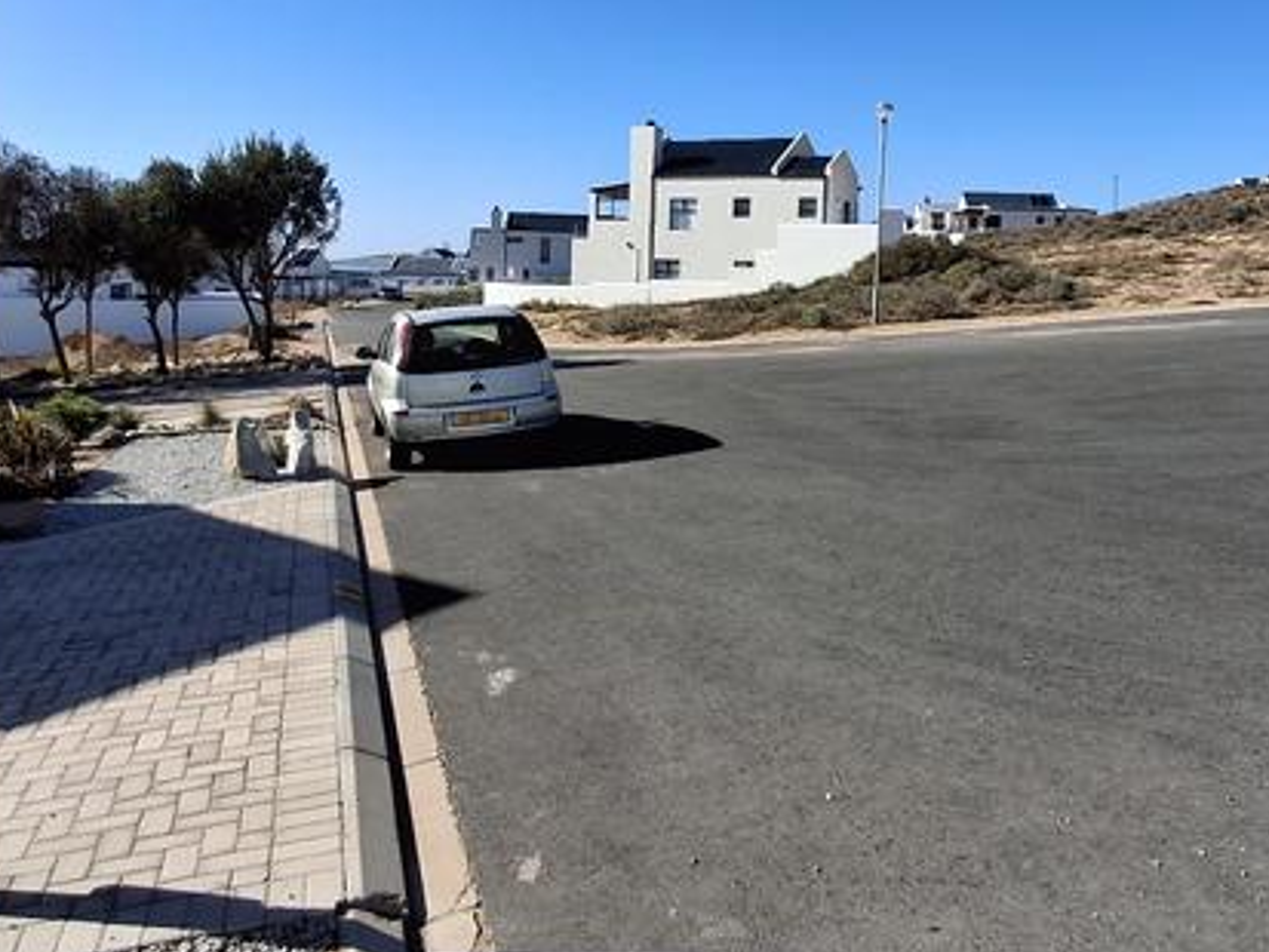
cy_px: 359
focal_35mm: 31
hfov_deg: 58.3
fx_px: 1137
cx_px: 654
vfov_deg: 45.1
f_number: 2.2
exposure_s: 1/1372
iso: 40
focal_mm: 1.64
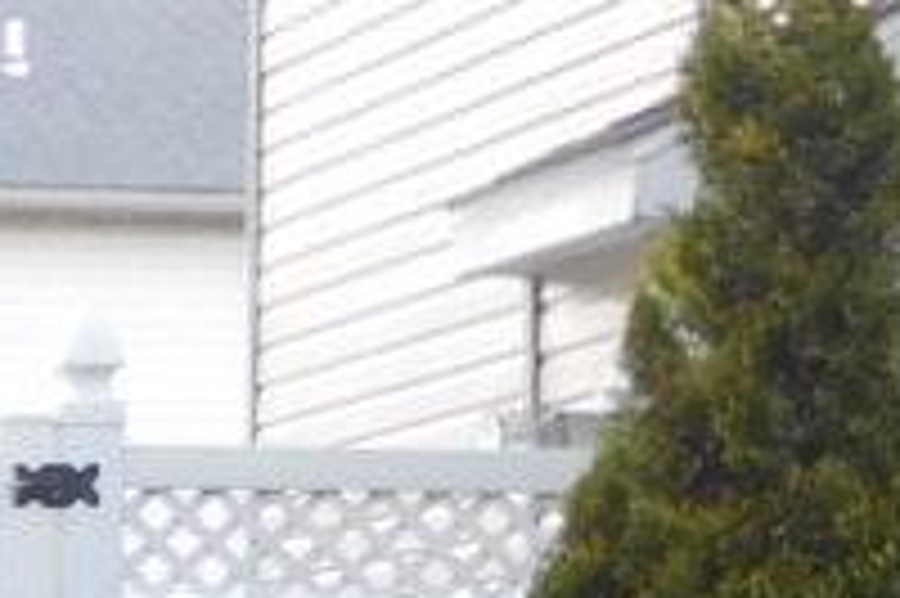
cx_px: 2614
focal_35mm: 333
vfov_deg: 4.1
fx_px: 8318
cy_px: 0
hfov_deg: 5.8
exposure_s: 1/60
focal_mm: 7.1
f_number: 3.6
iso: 125
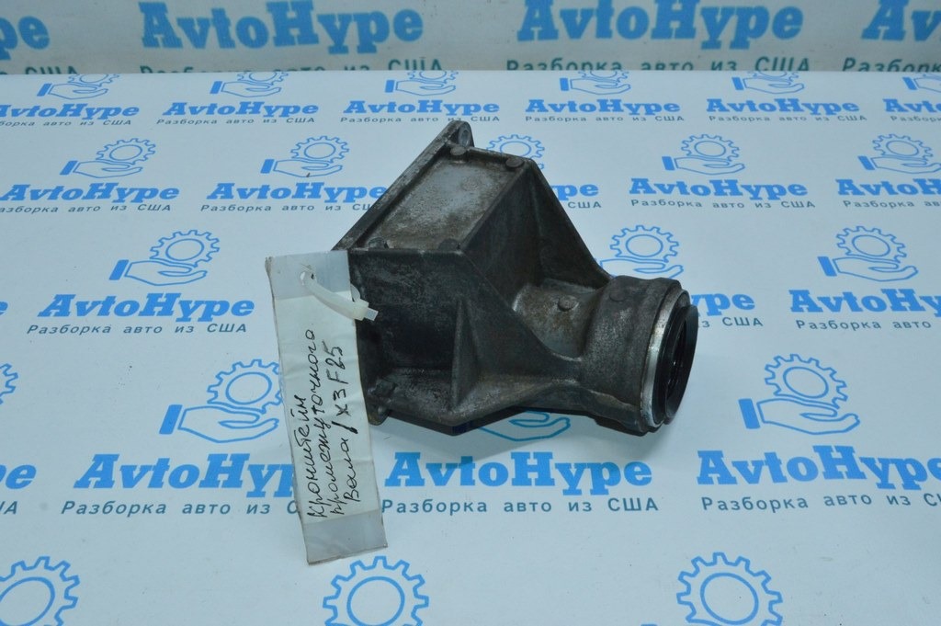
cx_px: 470
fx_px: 823
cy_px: 313
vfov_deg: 41.6
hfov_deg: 59.5
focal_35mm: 32
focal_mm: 21
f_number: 16
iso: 2800
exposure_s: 1/80
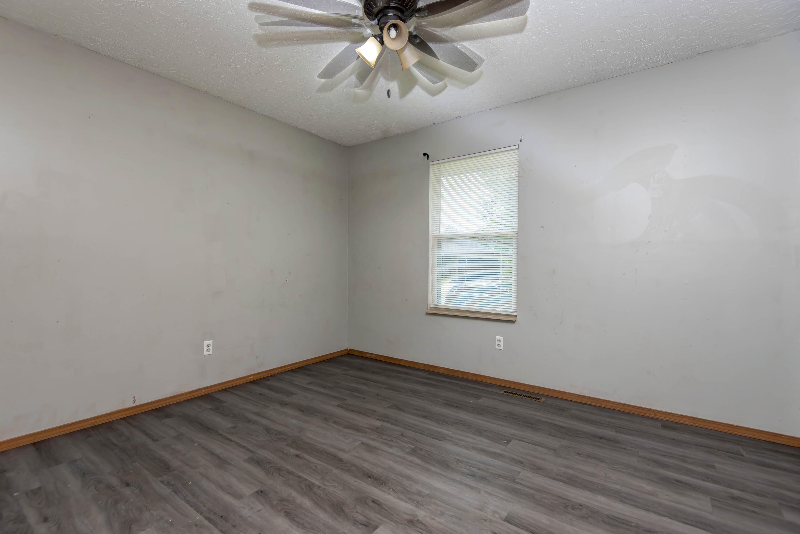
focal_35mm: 16
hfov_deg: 96.7
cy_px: 267
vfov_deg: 73.8
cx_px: 400
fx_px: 356
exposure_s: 1/45
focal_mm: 16
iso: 200
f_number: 6.7
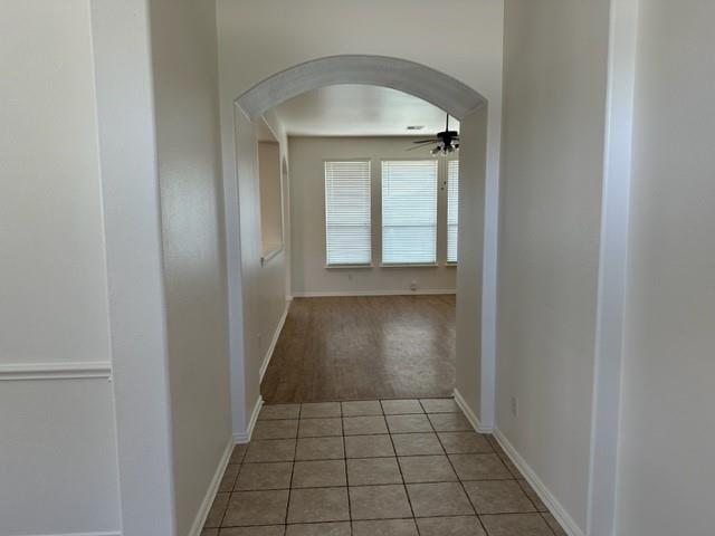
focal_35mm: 24
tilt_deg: -6.1
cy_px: 268
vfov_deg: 56.8
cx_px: 358
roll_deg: +0.9
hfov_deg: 71.6
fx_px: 496
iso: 100
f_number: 1.78
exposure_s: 1/120
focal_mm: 6.86
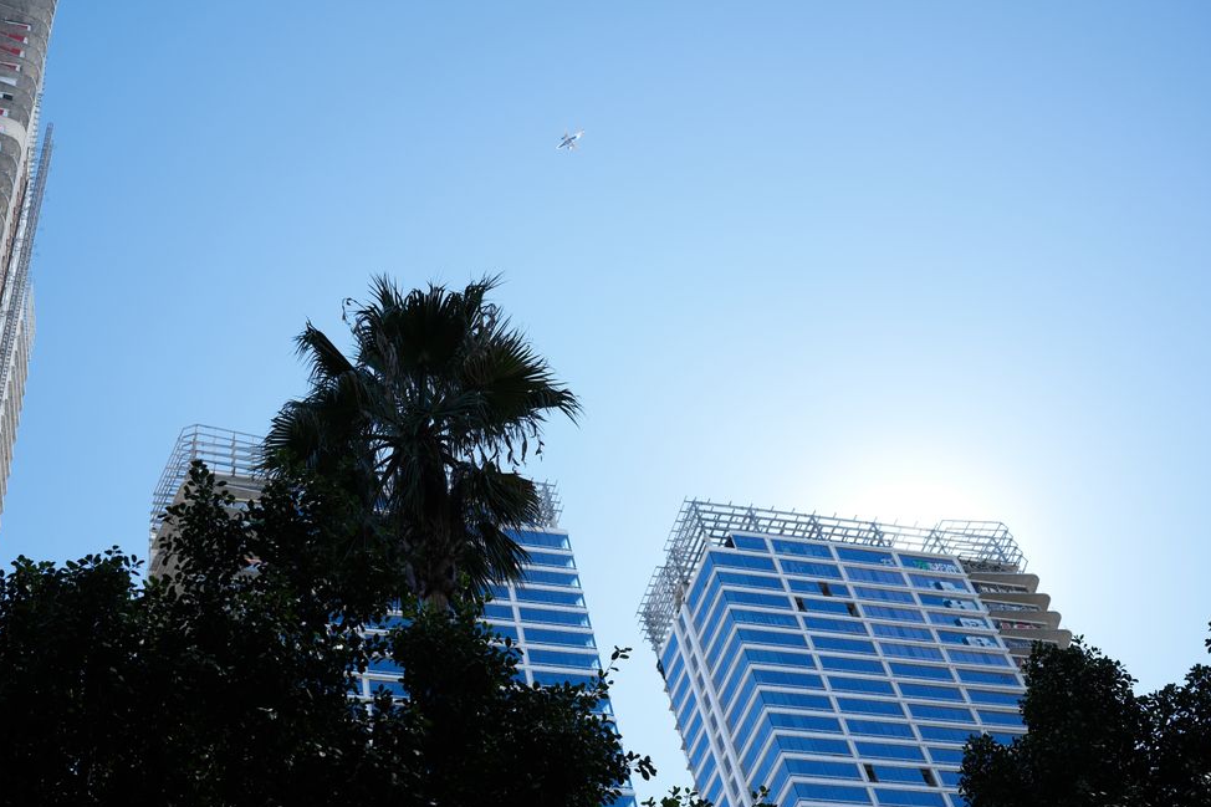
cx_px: 485
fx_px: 1547
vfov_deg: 29.2
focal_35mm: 46
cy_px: 468
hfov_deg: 42.5
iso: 125
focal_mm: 23
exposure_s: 1/850
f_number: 3.2
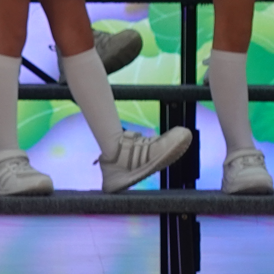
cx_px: -243
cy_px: -198
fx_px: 4155
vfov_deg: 3.8
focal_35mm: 464
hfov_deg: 3.7
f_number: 2.8
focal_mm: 24.36
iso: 80
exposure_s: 1/30
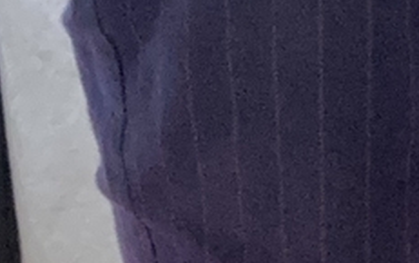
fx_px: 2012
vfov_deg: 7.5
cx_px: 669
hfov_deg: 11.3
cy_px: 241
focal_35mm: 176
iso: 400
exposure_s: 1/30
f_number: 2.2
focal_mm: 2.87
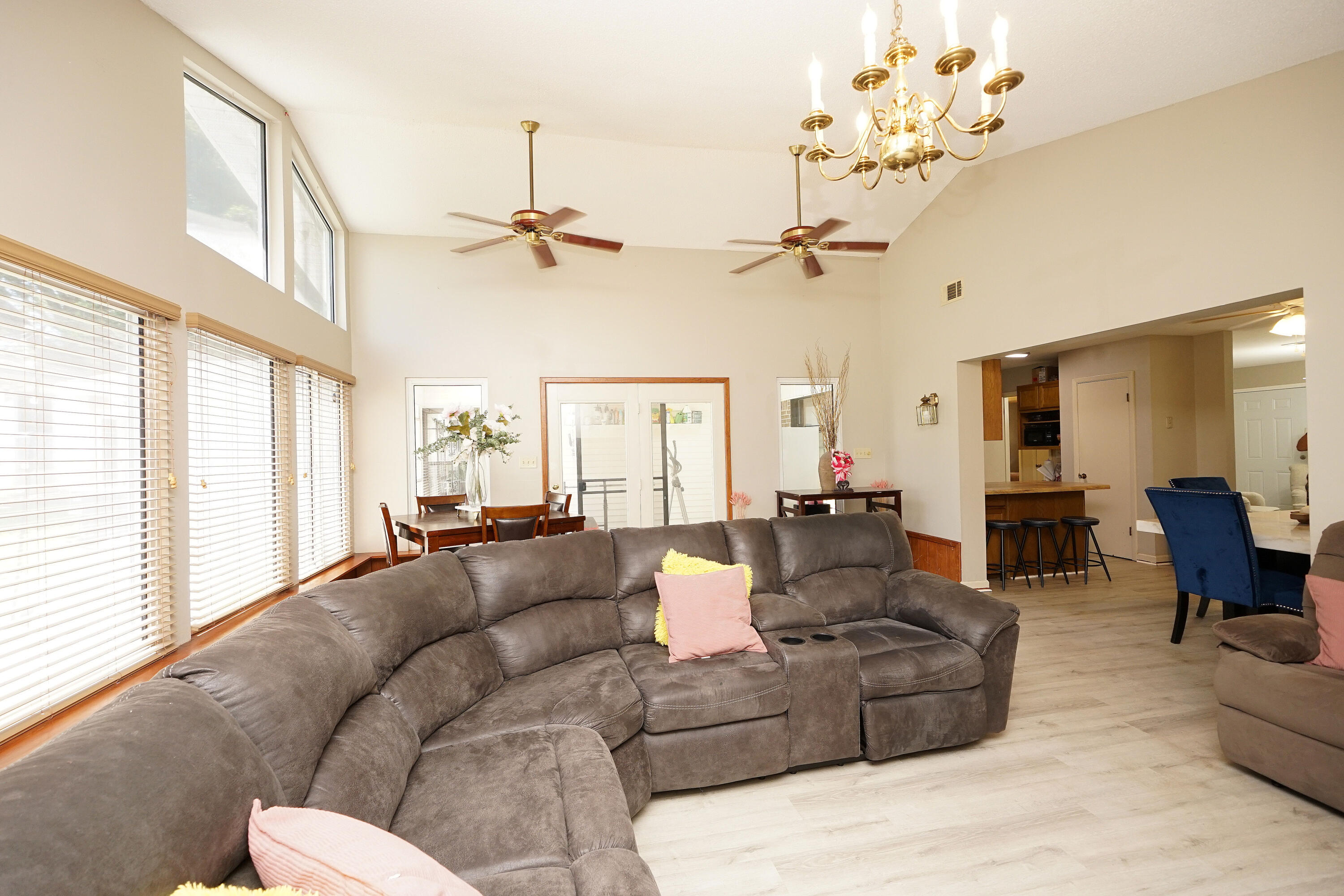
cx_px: 672
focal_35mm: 15
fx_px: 560
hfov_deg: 100.4
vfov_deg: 77.3
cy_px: 448
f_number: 4
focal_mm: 10
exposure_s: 1/60
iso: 640
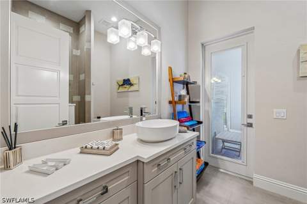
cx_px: 154
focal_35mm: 14
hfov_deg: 104.3
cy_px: 102
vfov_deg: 81.1
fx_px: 119
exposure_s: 1/10
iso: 400
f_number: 8
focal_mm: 14
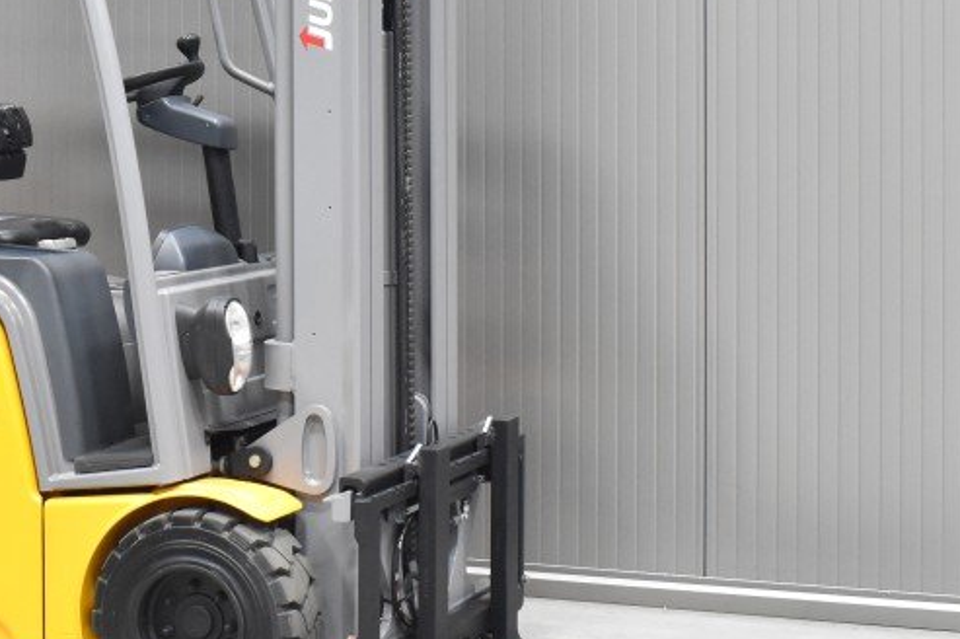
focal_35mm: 95
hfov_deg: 21.3
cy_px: 66
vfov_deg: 14.2
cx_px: 222
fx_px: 2532
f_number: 7.1
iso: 1600
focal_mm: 26
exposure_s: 1/20
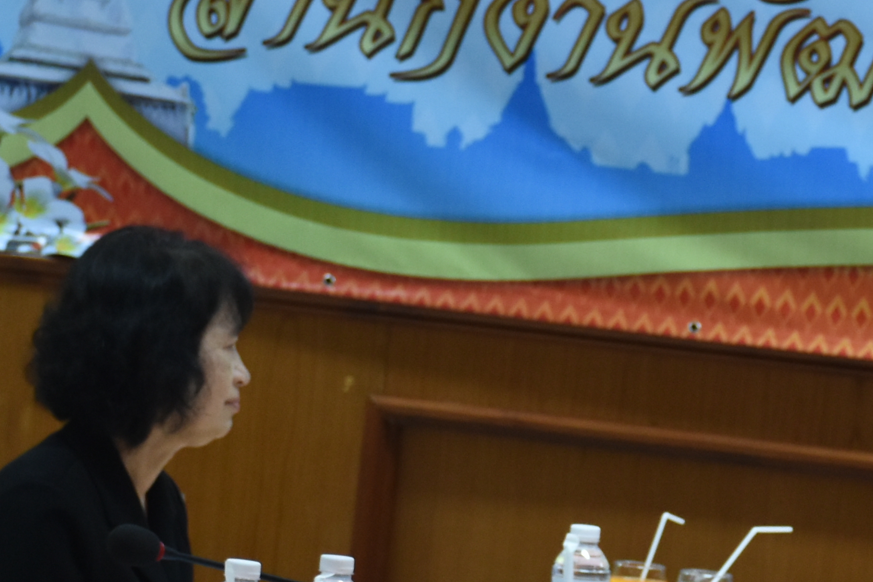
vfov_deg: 5.8
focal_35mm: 237
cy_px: 602
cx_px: 625
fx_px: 5746
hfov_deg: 8.7
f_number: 4.5
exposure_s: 1/80
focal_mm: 48
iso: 800
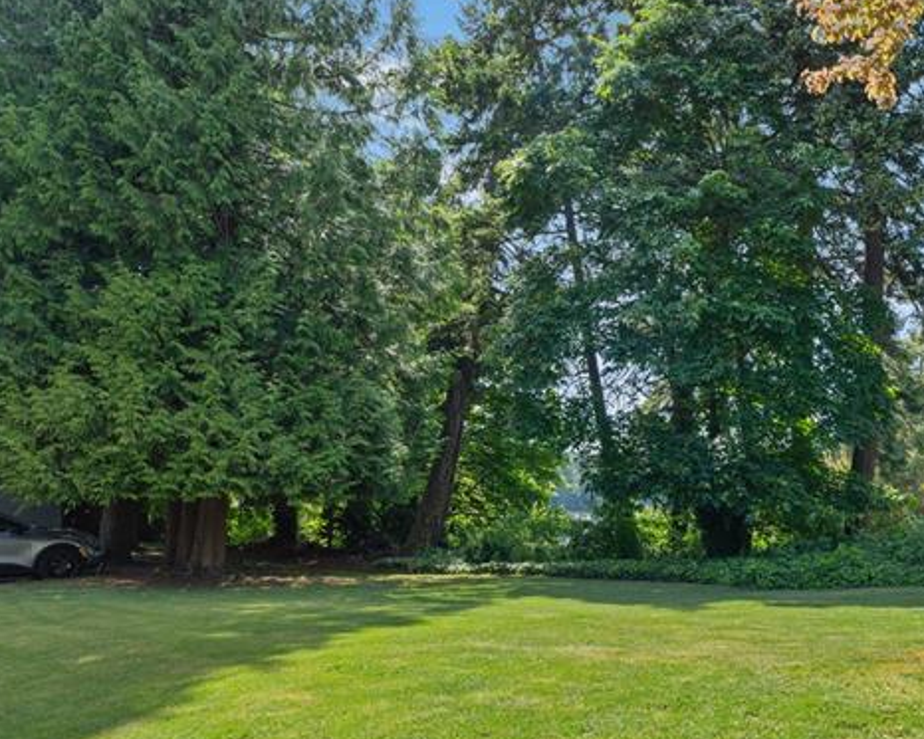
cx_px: 714
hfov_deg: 51.4
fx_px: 903
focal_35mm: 33
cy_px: 493
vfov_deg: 43.9
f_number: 5
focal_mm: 16
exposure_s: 1/400
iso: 250
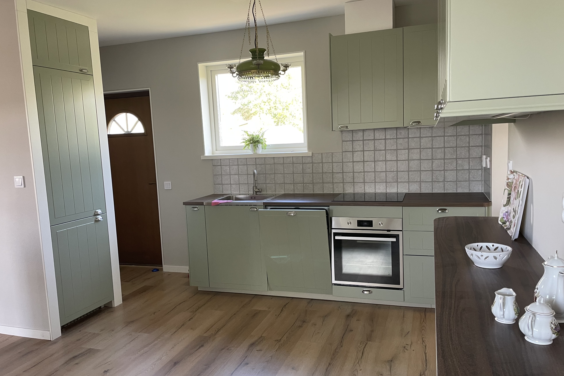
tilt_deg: -5.8
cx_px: 281
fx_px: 439
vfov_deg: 46.4
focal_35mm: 28
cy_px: 202
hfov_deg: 65.5
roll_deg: +2.9
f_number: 1.6
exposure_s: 1/77
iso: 125
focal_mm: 4.2
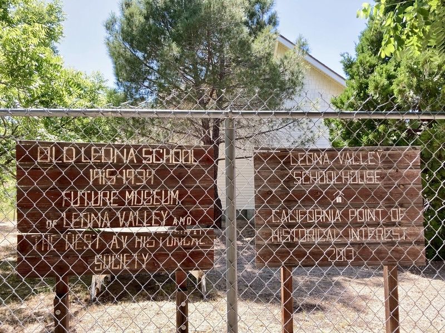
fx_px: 360
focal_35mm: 28
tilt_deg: +5.7
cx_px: 222
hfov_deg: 63.4
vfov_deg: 49.7
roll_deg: +1.0
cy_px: 166
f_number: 1.8
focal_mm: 3.99
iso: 20
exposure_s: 1/201
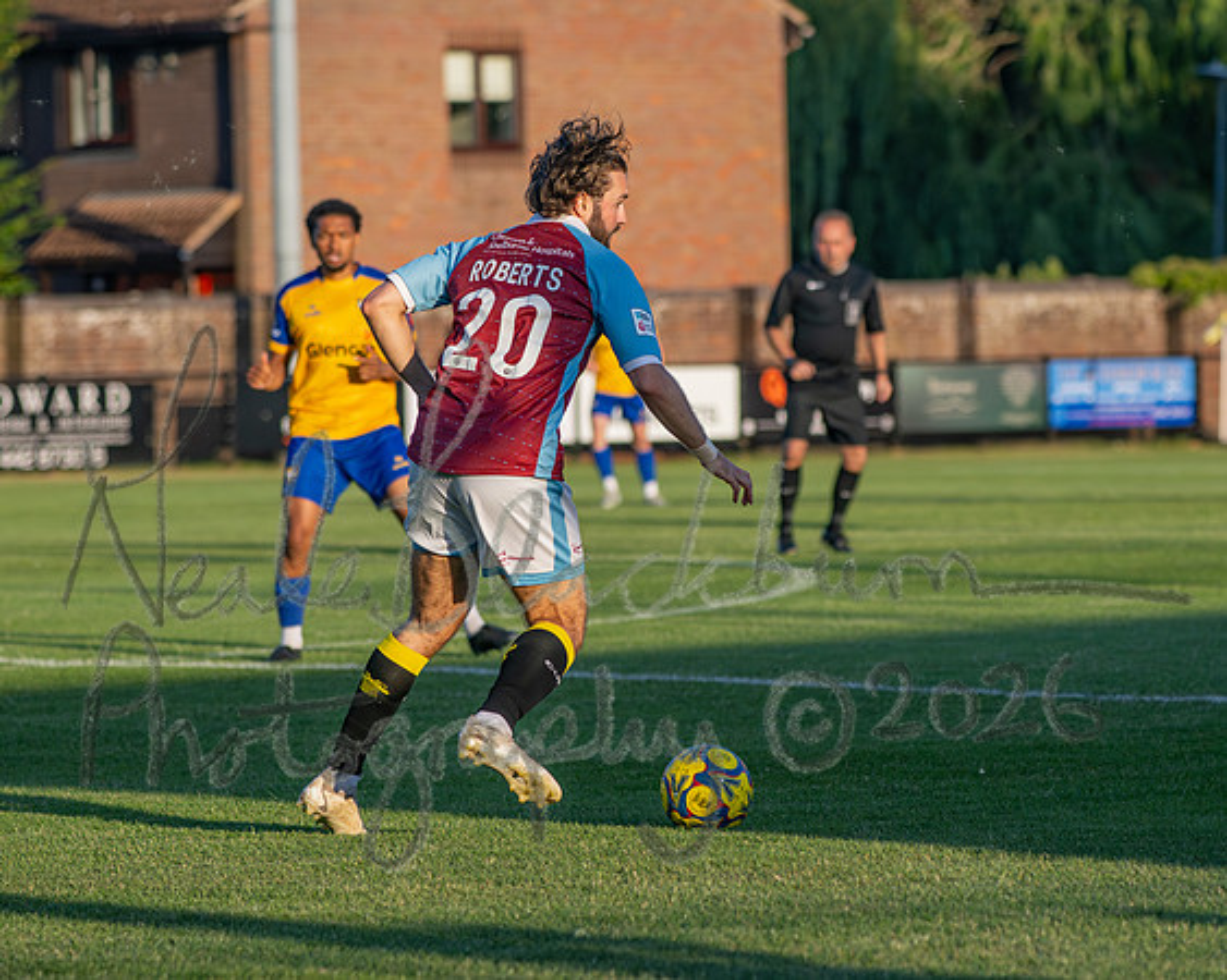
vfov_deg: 6.8
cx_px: 614
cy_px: 490
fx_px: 8262
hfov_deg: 8.5
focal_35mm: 228
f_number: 2.8
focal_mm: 135
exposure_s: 1/4000
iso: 400
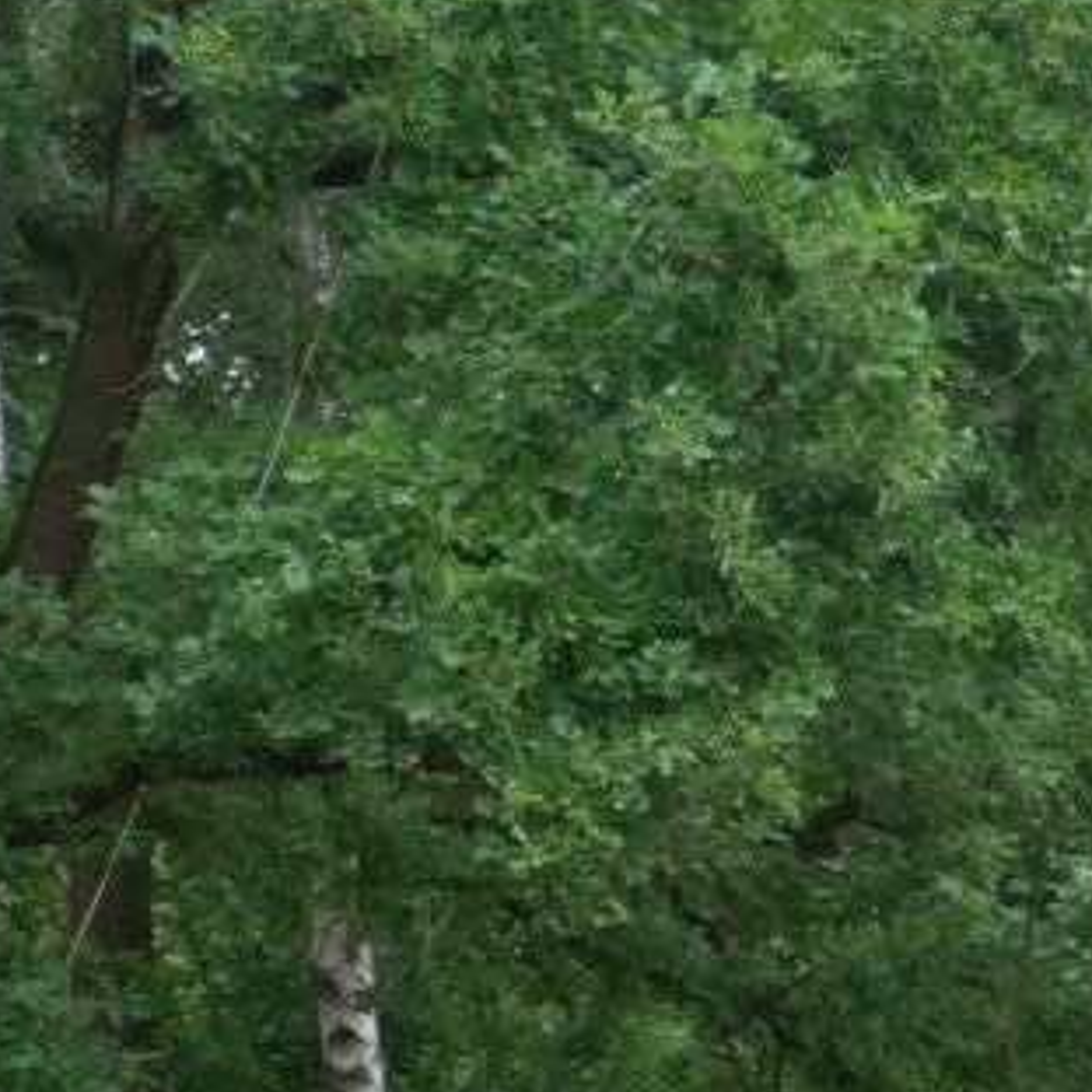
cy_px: 1017
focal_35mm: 186
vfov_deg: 9.4
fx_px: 6638
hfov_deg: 9.2
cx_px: 1578
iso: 500
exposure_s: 1/80
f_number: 5.6
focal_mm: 32
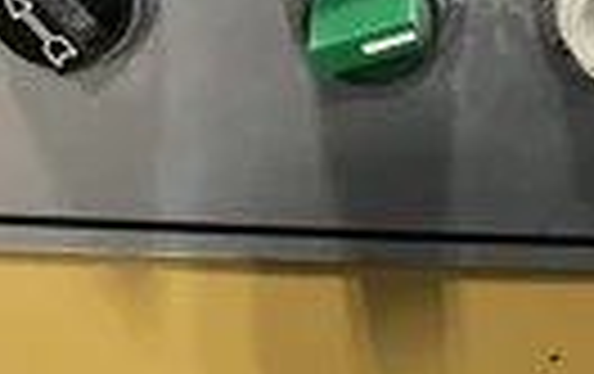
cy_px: 81
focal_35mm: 93
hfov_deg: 22.0
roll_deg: -3.1
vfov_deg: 14.1
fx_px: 1508
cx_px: 459
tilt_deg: -23.9
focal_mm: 3
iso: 400
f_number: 1.8
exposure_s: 1/30
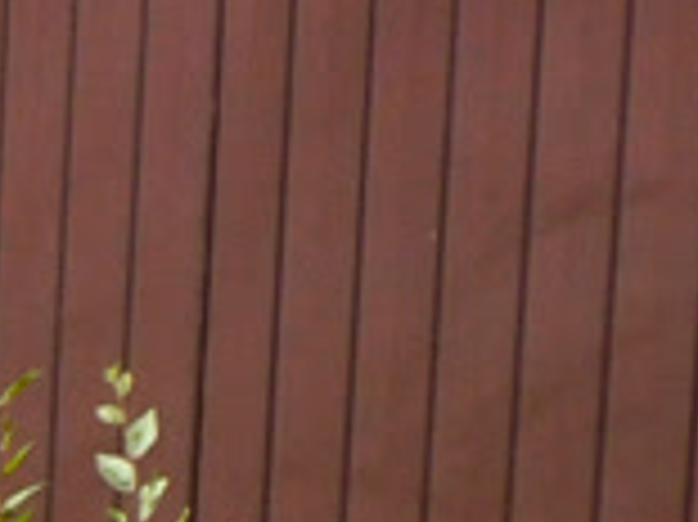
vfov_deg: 6.2
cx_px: -1635
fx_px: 4634
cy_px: 1282
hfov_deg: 7.3
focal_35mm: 230
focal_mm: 5.9
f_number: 3.6
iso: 125
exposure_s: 1/1000
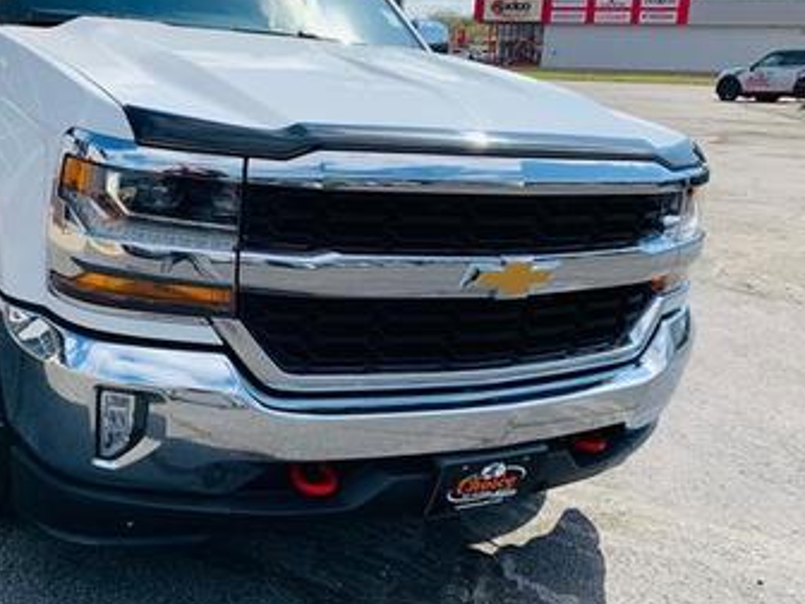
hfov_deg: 46.5
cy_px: 266
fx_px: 907
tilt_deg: -10.8
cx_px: 220
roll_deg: -3.6
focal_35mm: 39
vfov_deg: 36.8
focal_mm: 4.25
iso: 25
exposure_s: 1/2114
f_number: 1.8
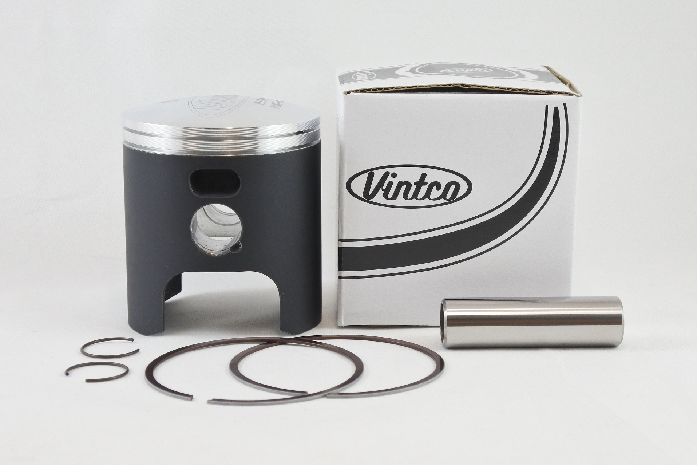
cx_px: 348
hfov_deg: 36.2
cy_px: 232
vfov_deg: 24.6
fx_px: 1065
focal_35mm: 55
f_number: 4.8
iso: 500
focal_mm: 20.6
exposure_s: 1/125
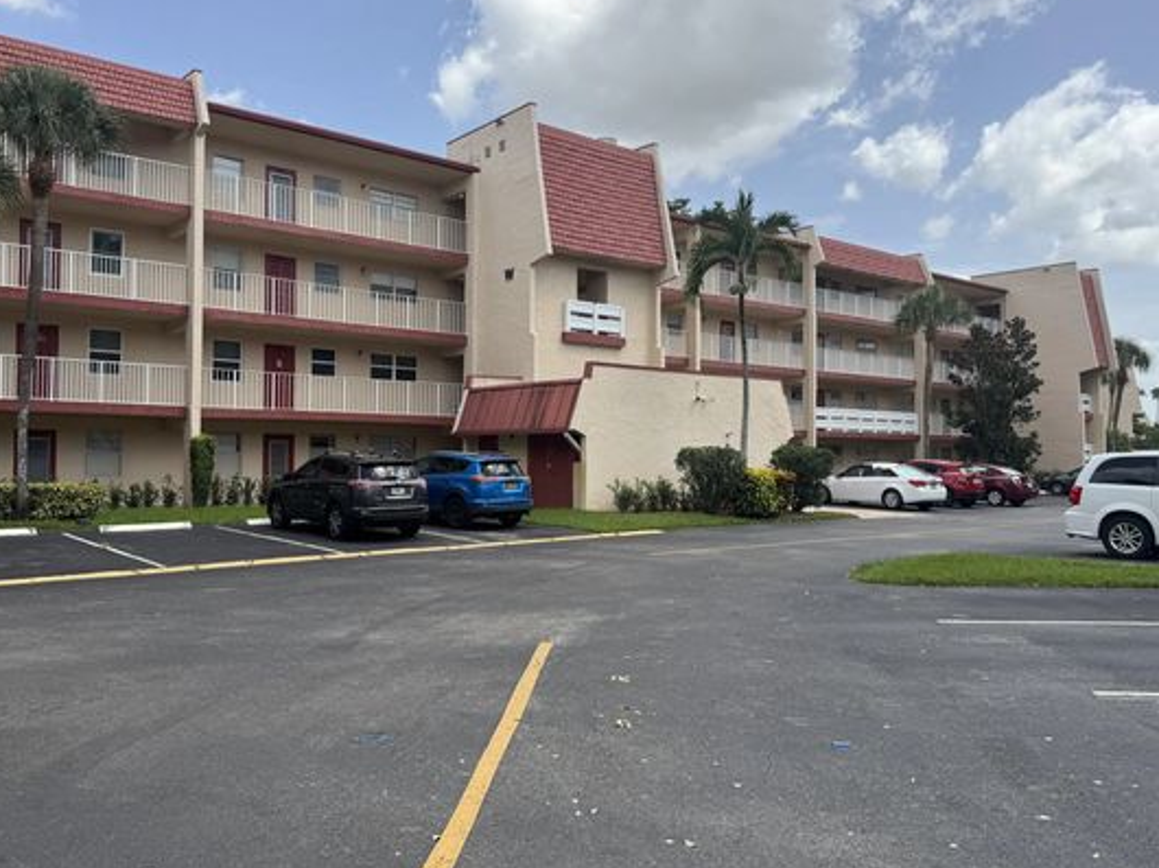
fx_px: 971
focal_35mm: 29
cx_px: 534
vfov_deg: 48.2
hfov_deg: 61.6
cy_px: 420
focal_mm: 6.76
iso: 80
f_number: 1.78
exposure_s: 1/3247
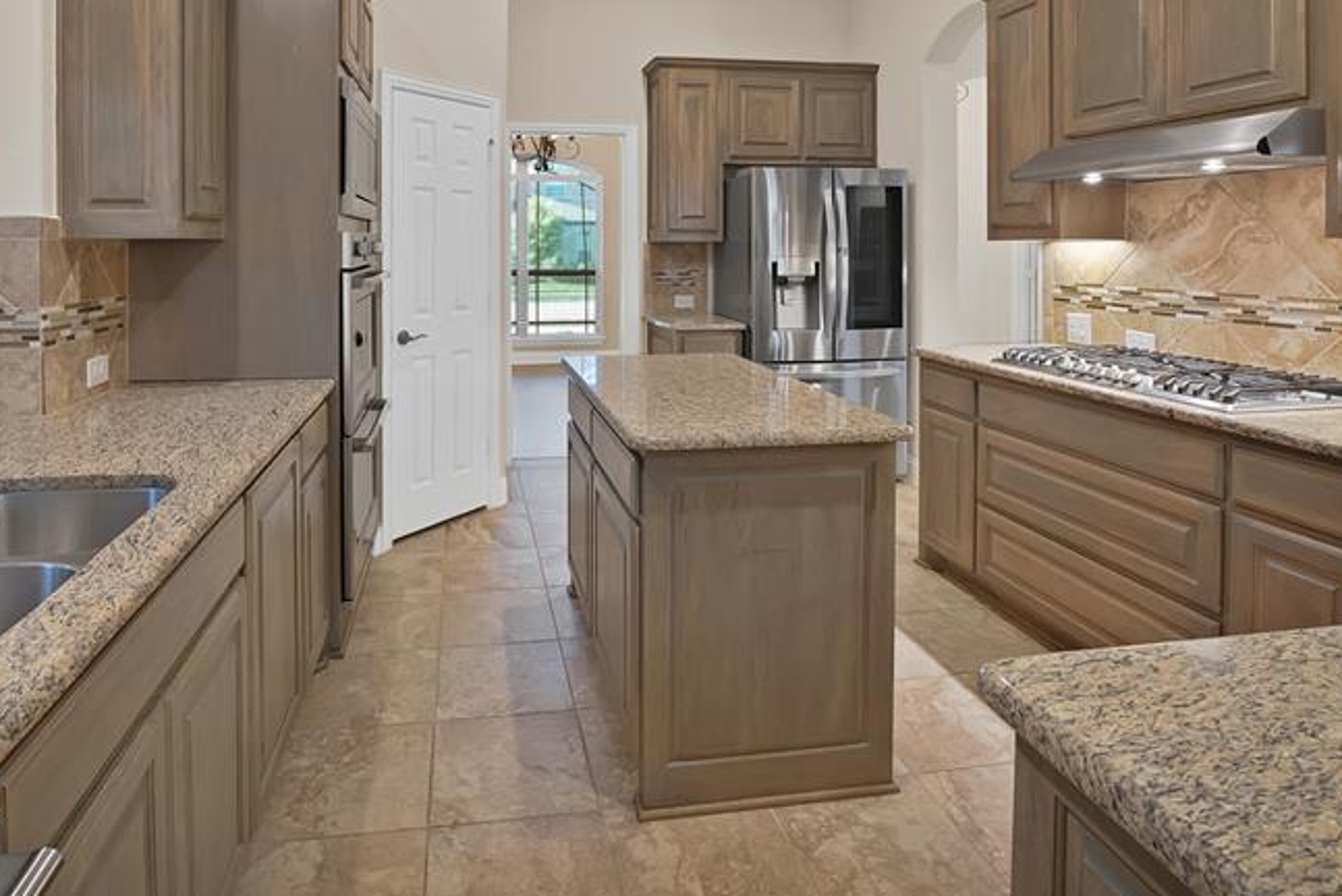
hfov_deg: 86.3
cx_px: 572
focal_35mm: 19
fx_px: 709
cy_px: 241
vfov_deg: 61.5
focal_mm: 12
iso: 640
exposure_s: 2.5
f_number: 9
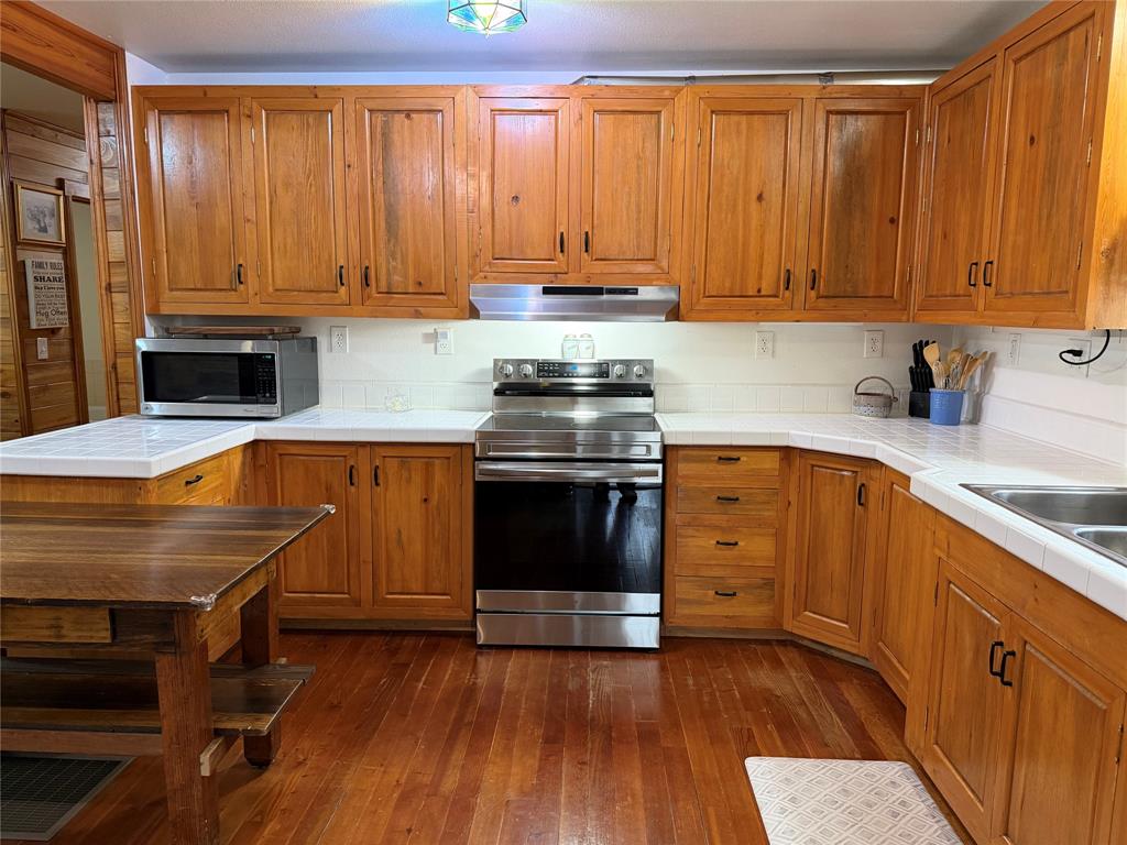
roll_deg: -0.1
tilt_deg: -8.2
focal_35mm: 24
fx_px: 781
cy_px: 422
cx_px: 564
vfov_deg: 56.8
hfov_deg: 71.6
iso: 320
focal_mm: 6.76
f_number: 1.78
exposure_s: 1/60
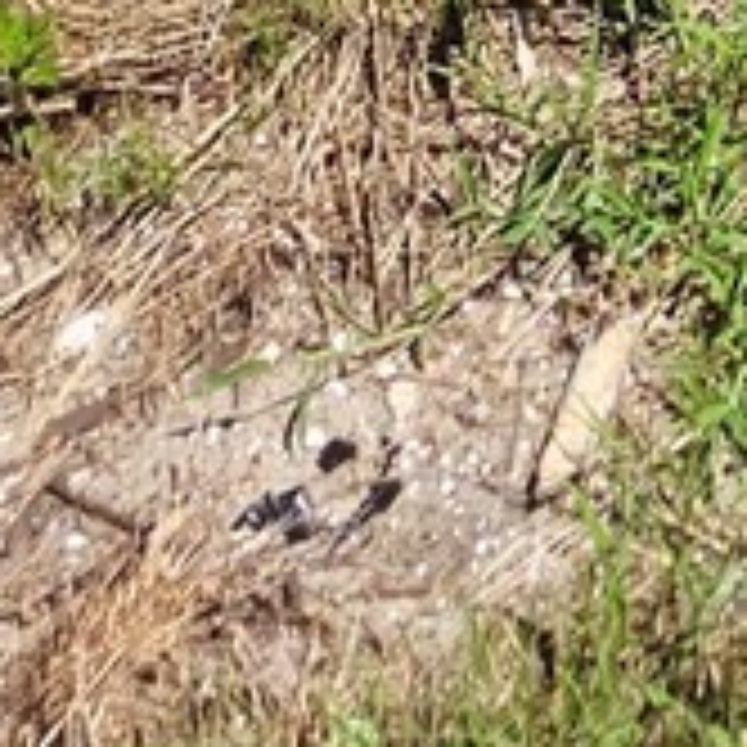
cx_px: 1372
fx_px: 2710
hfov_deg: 13.9
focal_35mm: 111
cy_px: -1598
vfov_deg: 10.3
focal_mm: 2.2
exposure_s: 1/1667
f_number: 1.9
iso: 20
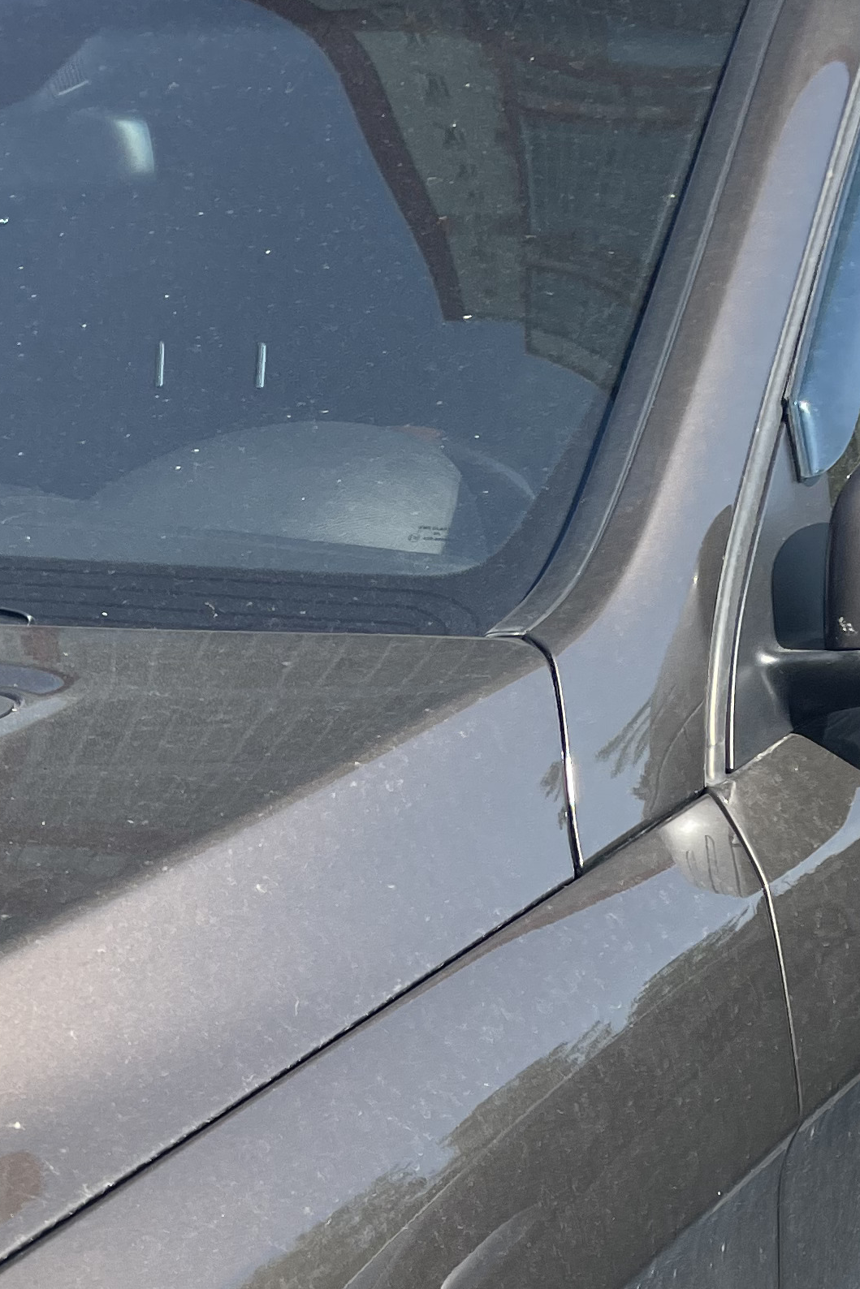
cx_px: 306
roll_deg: -0.2
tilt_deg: -25.6
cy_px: 1394
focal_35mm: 66
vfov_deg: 28.0
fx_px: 2364
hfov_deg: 20.6
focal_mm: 5.1
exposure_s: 1/1912
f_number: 1.6
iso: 32
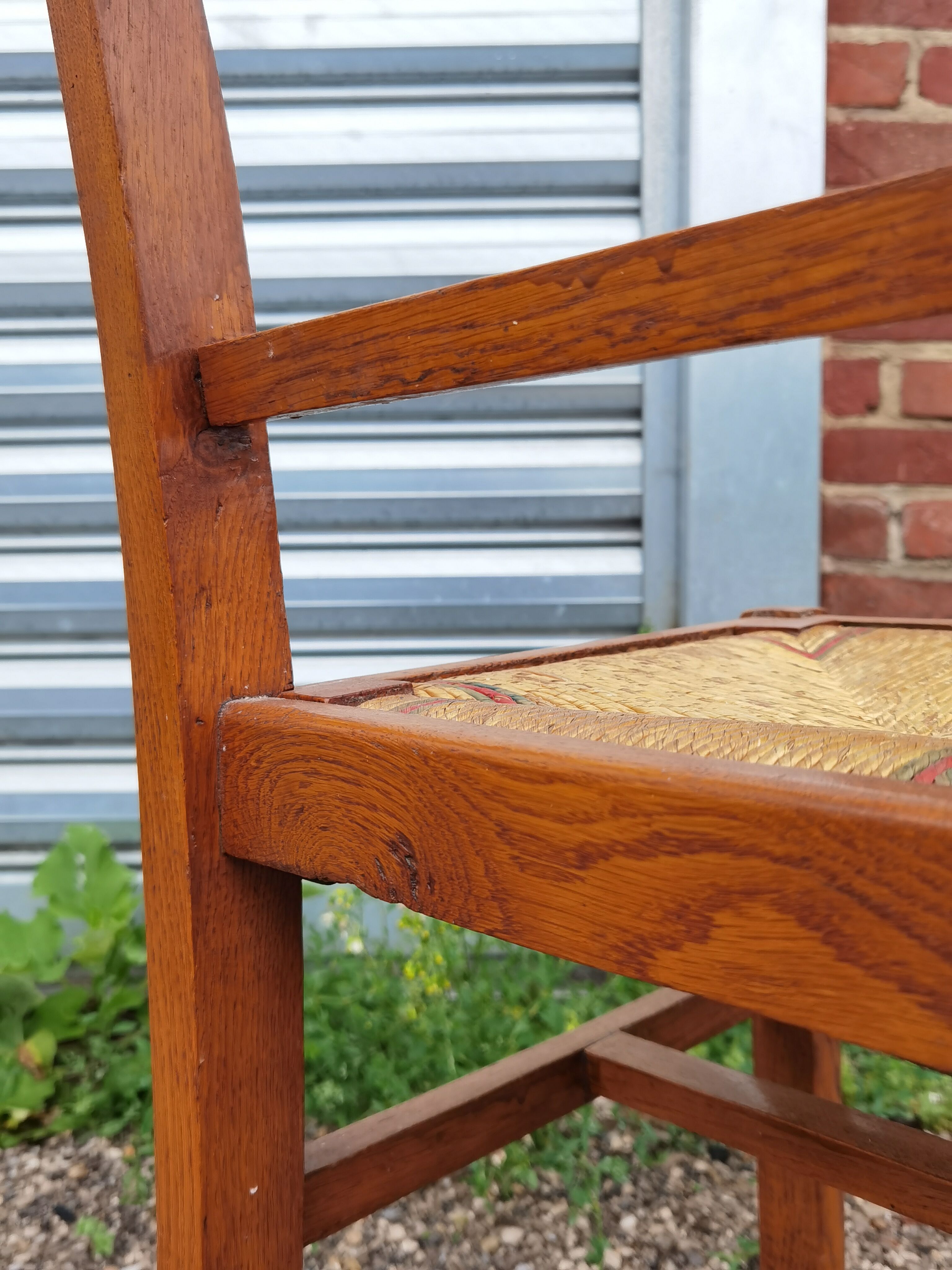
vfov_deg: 51.4
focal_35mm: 36
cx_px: 476
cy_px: 635
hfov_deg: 39.7
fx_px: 1320
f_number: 1.9
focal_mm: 6.71
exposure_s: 1/356
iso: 50
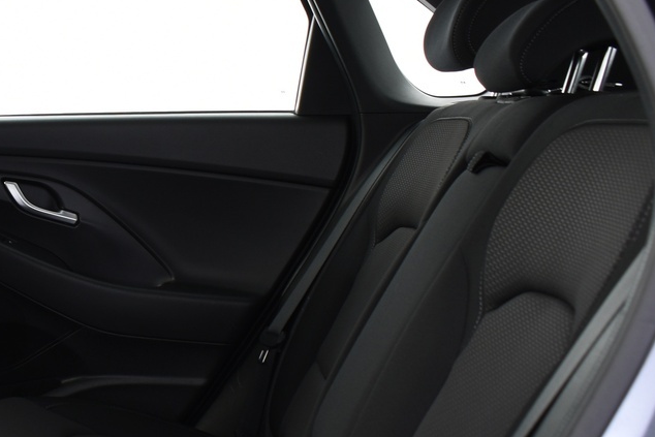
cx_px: -32
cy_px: 335
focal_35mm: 69
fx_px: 1256
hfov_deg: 27.2
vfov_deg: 19.6
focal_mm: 18
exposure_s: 3
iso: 100
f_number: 5.6
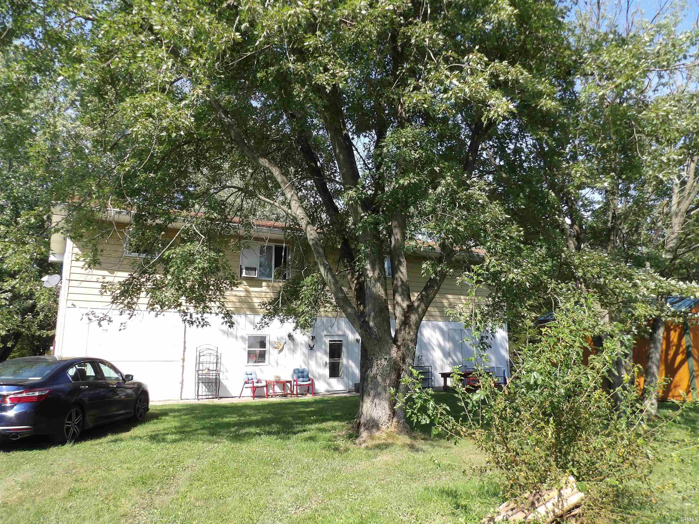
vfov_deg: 56.8
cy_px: 262
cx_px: 350
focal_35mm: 24
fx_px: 485
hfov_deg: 71.6
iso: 100
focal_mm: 4.3
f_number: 3.2
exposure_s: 1/462
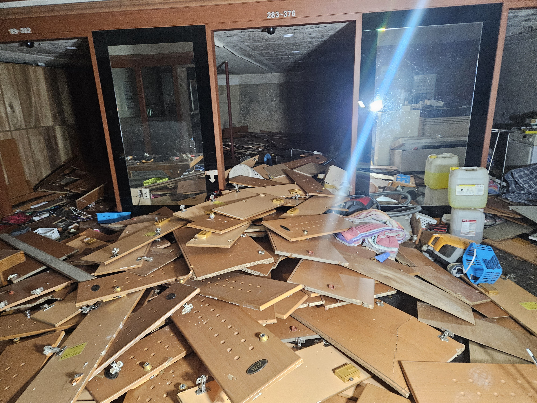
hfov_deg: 73.9
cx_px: 268
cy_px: 202
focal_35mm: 23
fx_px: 357
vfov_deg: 58.9
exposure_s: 1/120
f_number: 1.8
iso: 800
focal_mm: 5.4
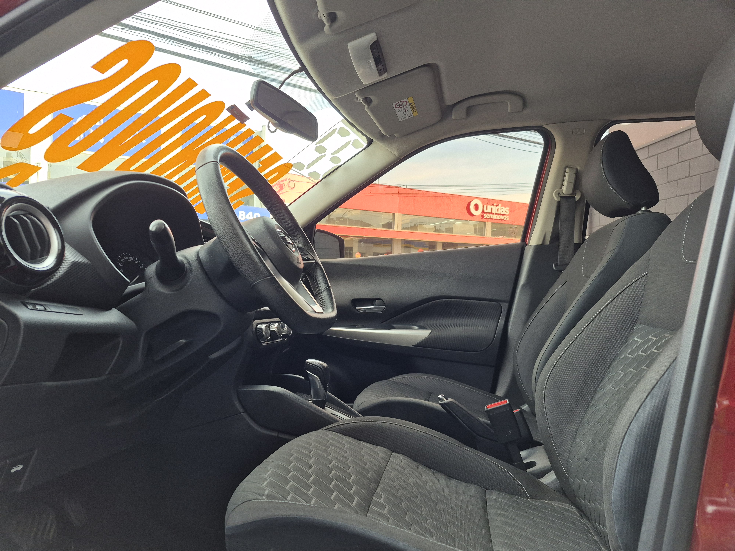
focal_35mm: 23
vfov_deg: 58.9
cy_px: 276
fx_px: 488
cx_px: 368
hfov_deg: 73.9
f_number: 1.8
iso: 125
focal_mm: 5.4
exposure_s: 1/180
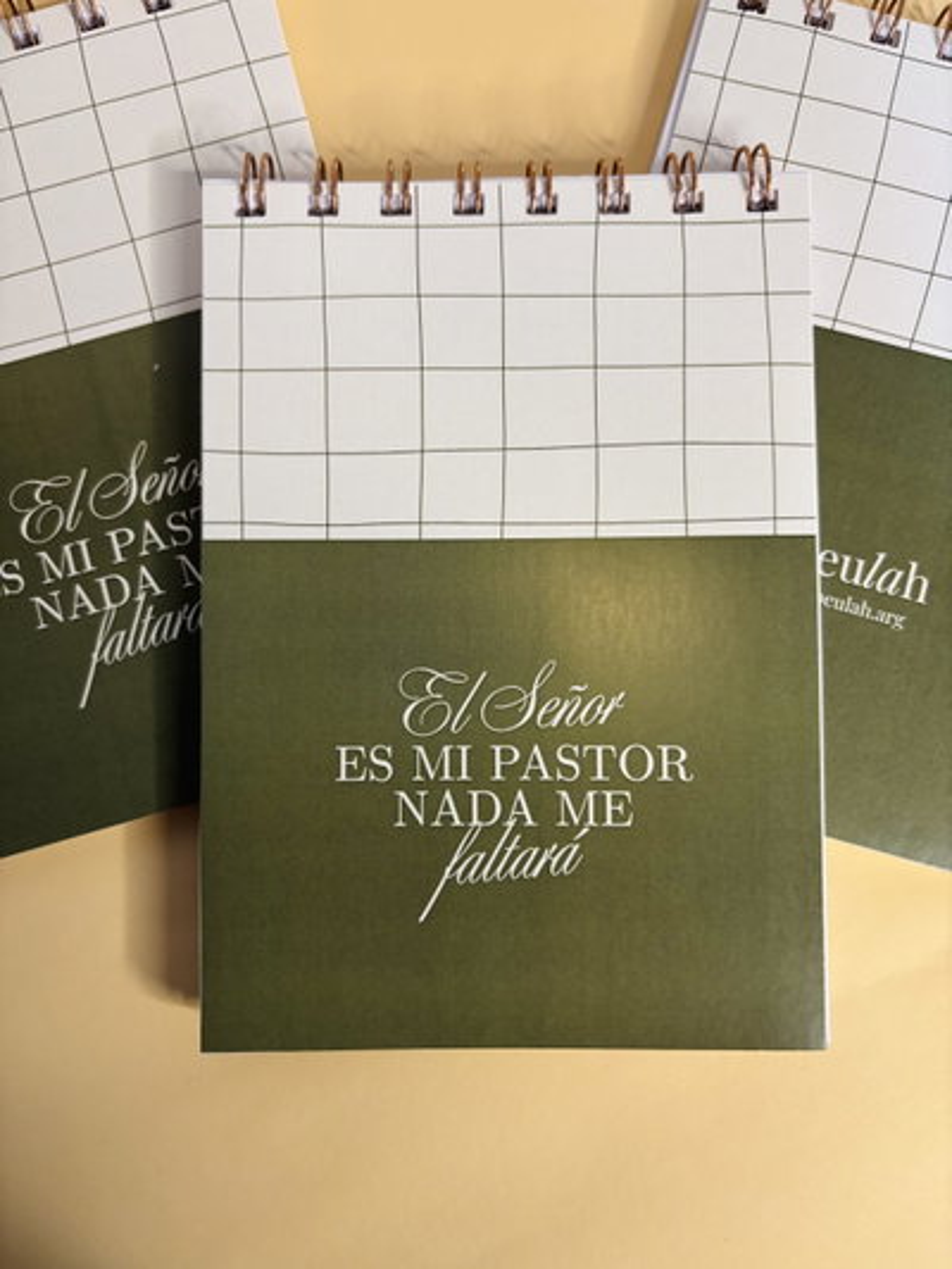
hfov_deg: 53.1
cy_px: 634
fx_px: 953
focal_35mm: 26
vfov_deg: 67.3
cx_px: 476
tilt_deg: -86.8
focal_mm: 5.96
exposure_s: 1/50
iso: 160
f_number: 1.6
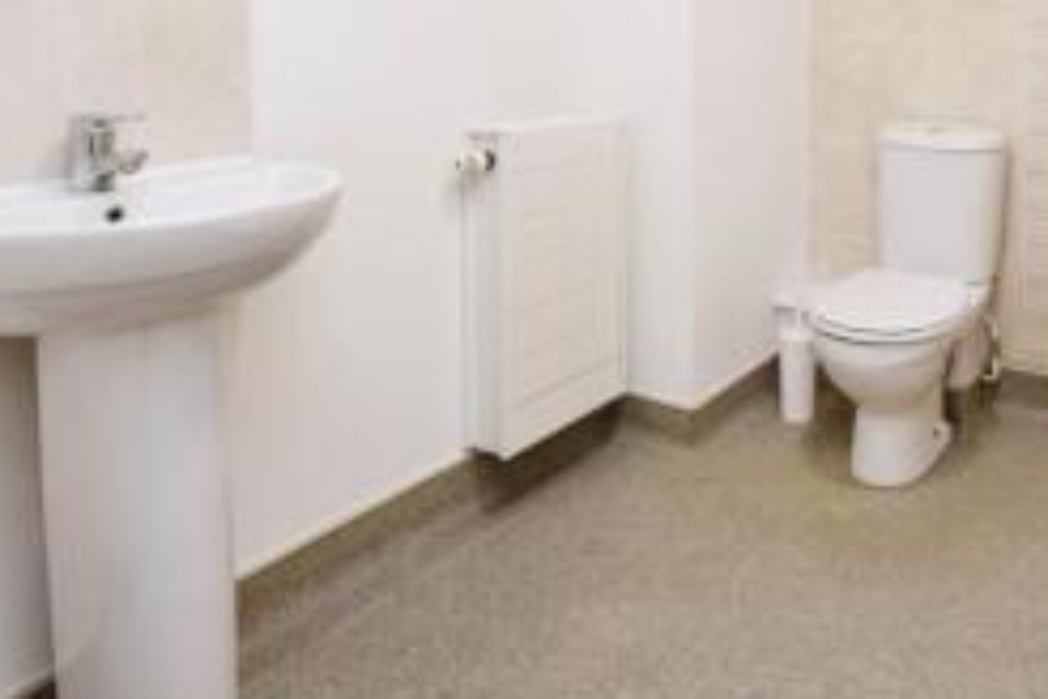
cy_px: 62
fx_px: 844
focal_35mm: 29
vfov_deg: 41.2
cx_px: 822
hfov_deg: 59.2
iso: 800
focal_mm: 10
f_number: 5
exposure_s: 1/100
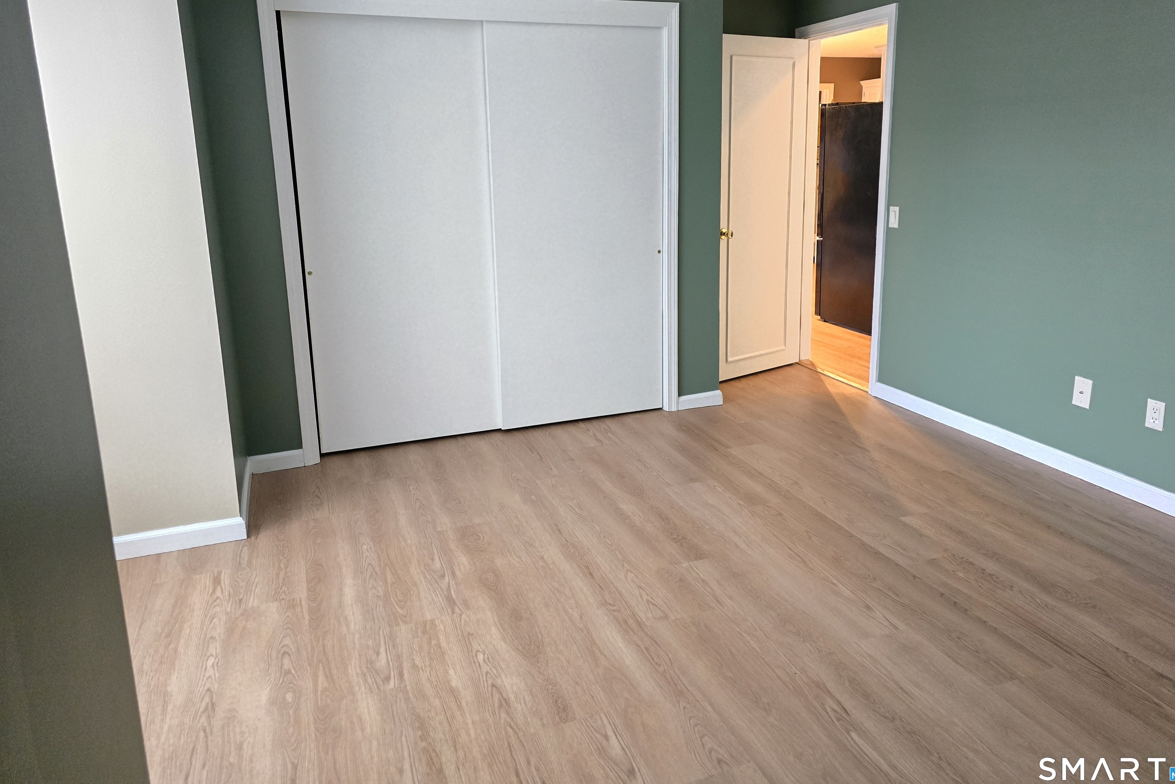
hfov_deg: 71.5
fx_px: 816
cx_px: 607
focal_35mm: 25
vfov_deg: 51.1
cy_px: 329
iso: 1600
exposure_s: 1/60
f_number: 1.7
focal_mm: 6.3
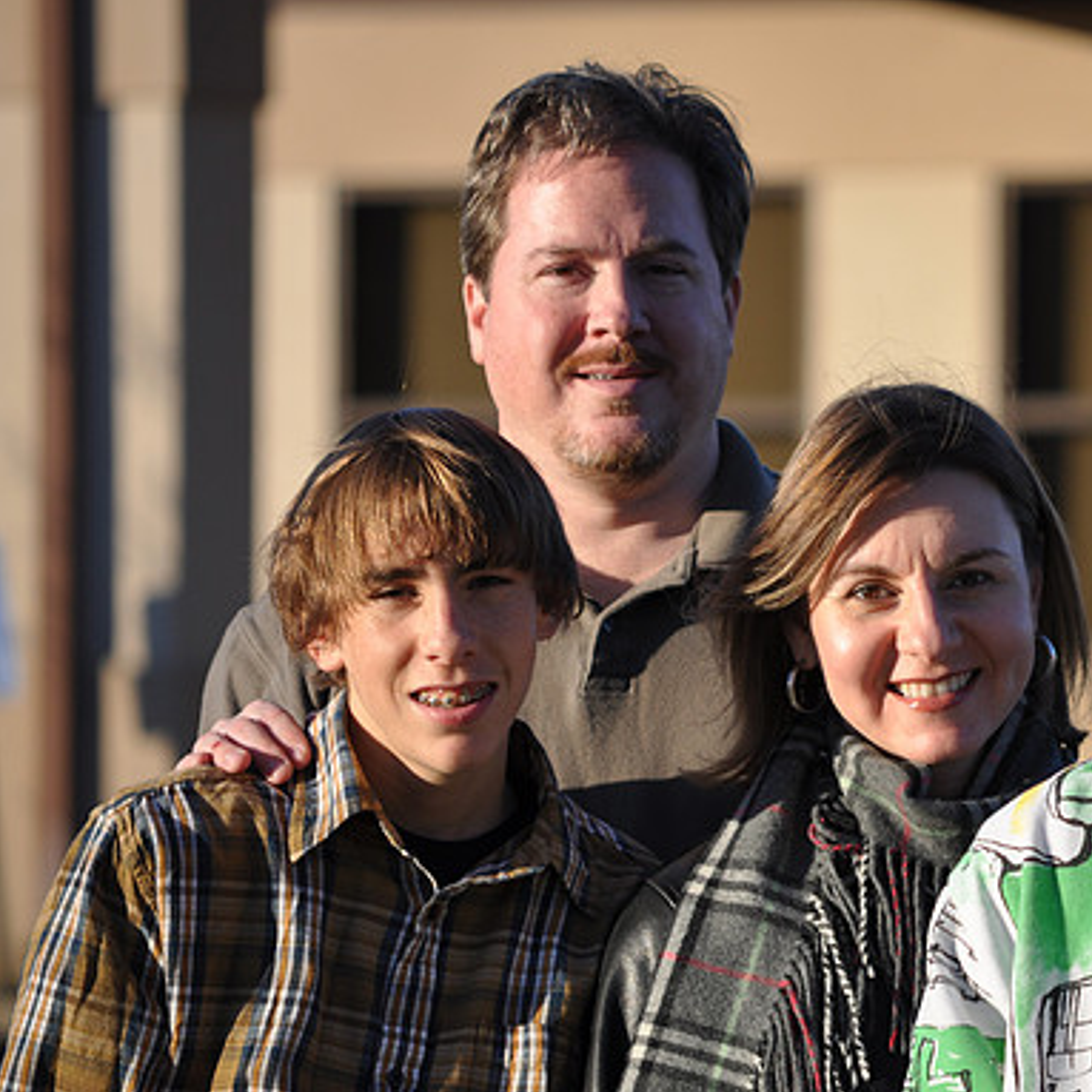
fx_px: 12051
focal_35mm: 338
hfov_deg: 5.2
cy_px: 546
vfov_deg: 5.2
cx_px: 824
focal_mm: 175
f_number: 5.6
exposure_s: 1/500
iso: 220
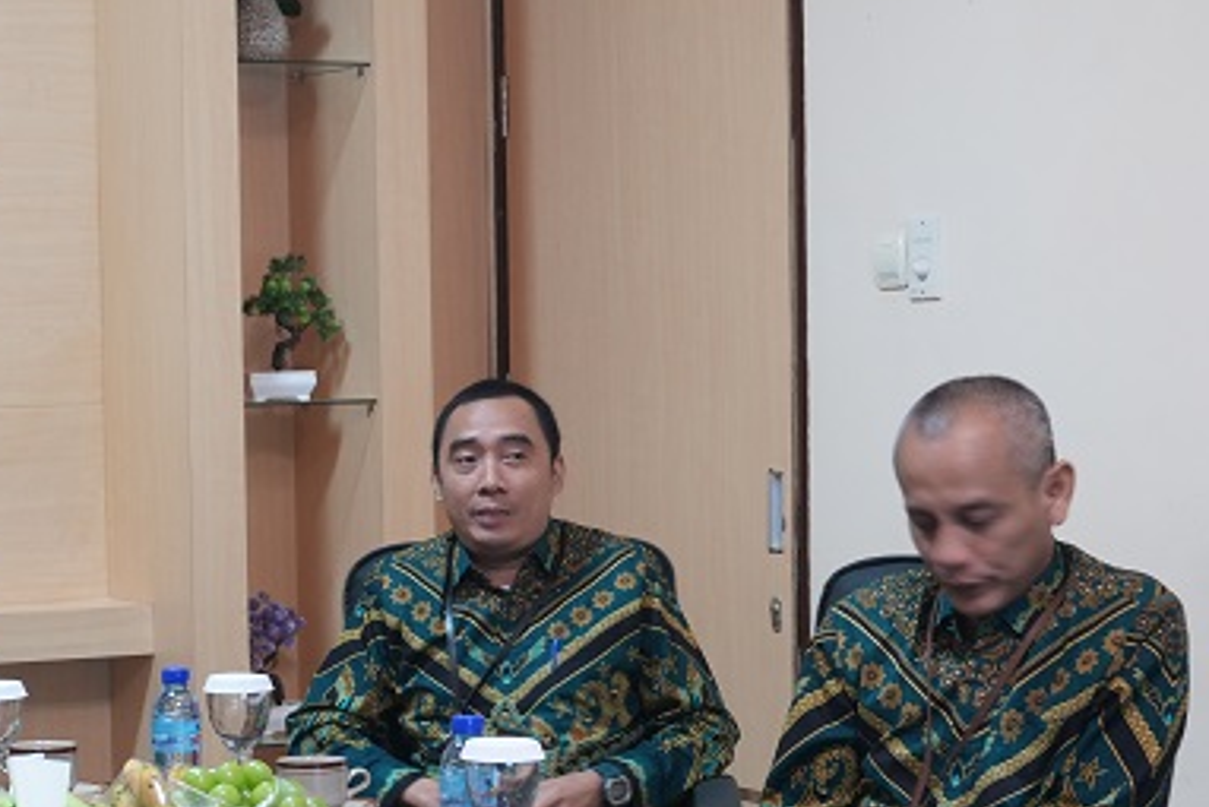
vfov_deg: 13.8
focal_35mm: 99
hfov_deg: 20.5
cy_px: 544
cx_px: 345
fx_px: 3326
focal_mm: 42
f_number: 9
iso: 1250
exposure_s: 1/5
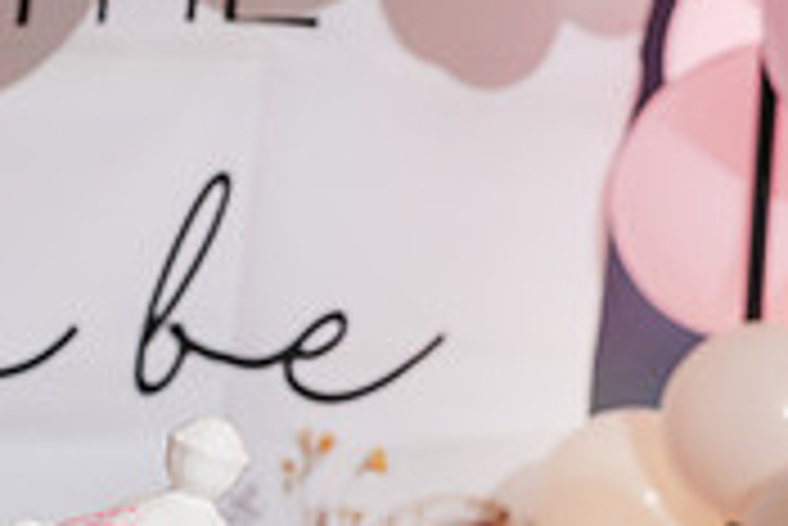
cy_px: 627
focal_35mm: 172
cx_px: -36
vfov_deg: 7.9
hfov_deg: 11.8
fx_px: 3768
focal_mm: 52
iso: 2000
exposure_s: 1/250
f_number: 4
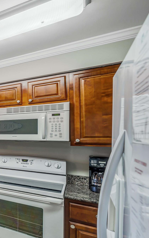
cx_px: -110
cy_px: 133
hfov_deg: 23.9
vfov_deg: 68.2
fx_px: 175
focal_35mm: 27
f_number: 5.6
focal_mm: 12
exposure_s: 1/5
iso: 100
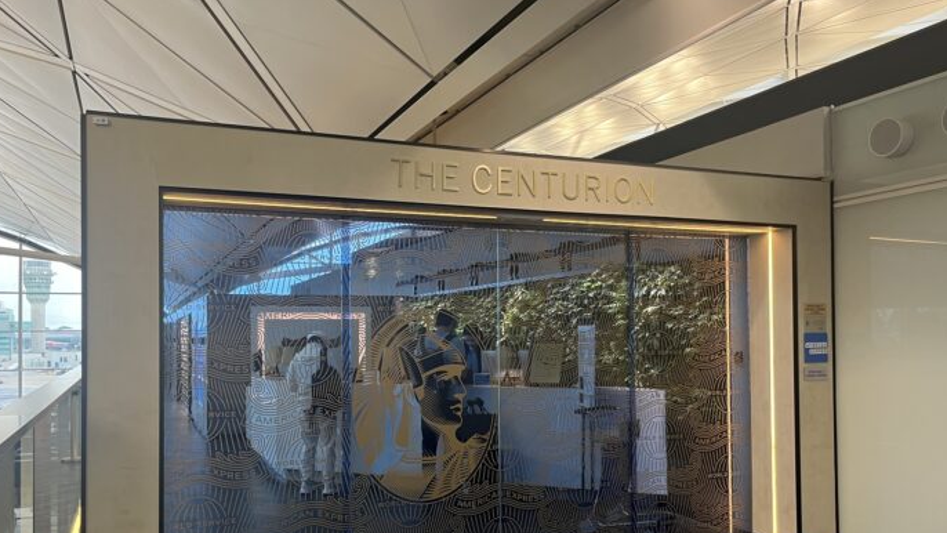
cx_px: 456
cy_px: 318
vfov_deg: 37.6
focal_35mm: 31
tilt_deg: -0.4
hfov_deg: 62.6
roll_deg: +0.3
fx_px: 778
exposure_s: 1/71
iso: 125
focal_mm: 5.1
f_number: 1.6
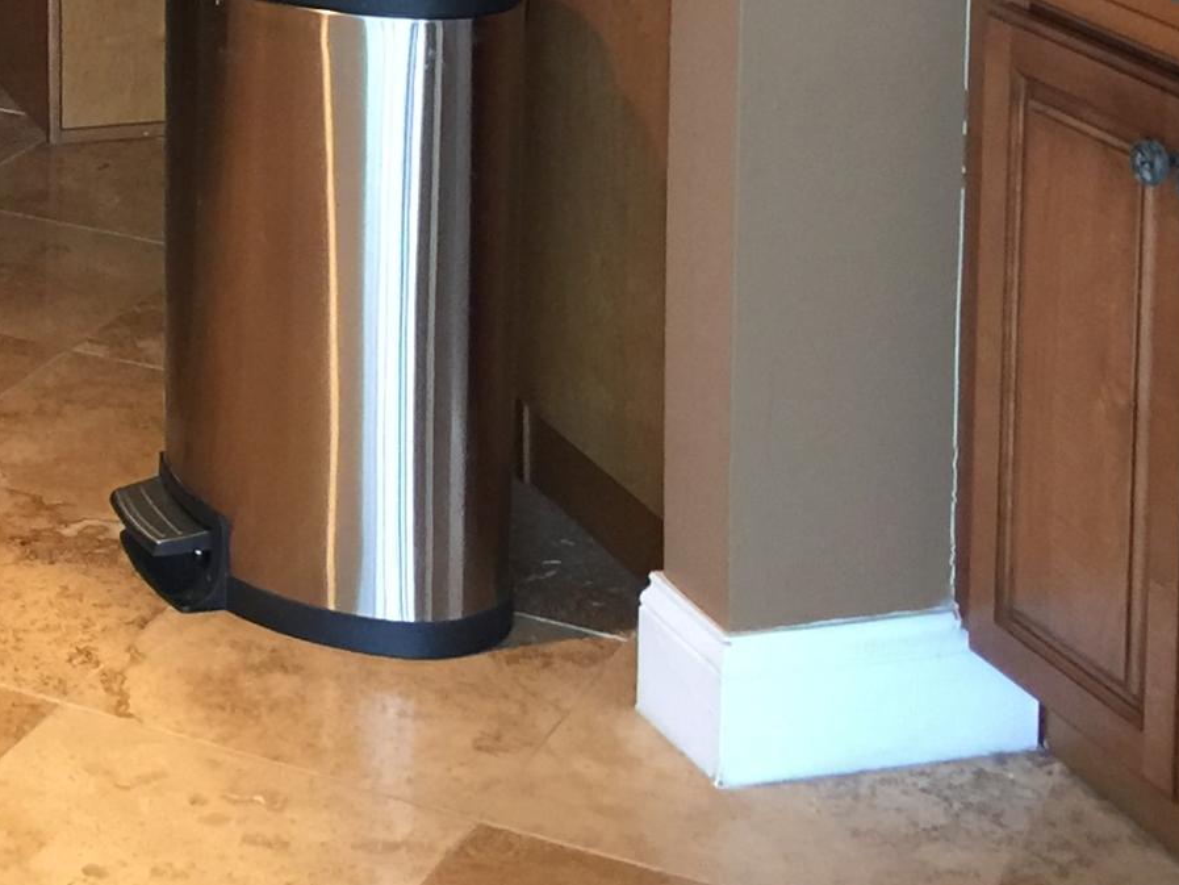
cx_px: -285
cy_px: -393
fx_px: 3304
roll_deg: -0.3
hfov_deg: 19.0
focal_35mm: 97
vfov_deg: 14.4
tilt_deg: -6.5
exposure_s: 1/30
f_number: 2.2
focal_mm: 4.15
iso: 50
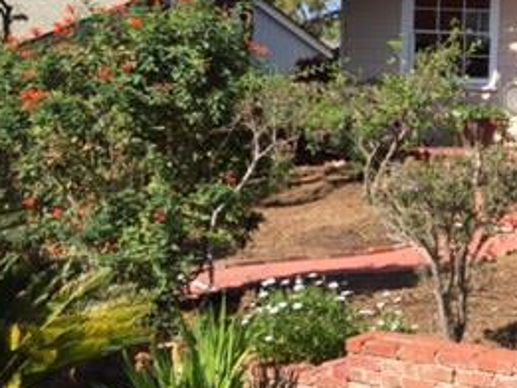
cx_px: 624
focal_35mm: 71
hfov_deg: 24.7
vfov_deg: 20.7
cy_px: 192
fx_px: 1061
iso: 32
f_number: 2.2
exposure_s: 1/1163
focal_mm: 4.15
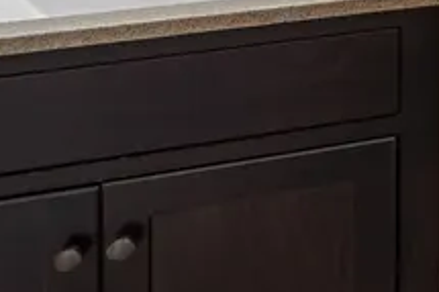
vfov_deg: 10.8
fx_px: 1377
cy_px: -345
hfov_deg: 13.6
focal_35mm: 113
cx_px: 1031
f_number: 8
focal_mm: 15
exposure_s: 1/4
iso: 400
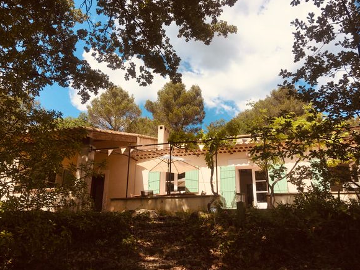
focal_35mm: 30
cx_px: 183
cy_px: 135
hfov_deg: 60.0
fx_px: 312
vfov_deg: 46.8
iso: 25
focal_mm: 4.15
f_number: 2.2
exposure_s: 1/1637
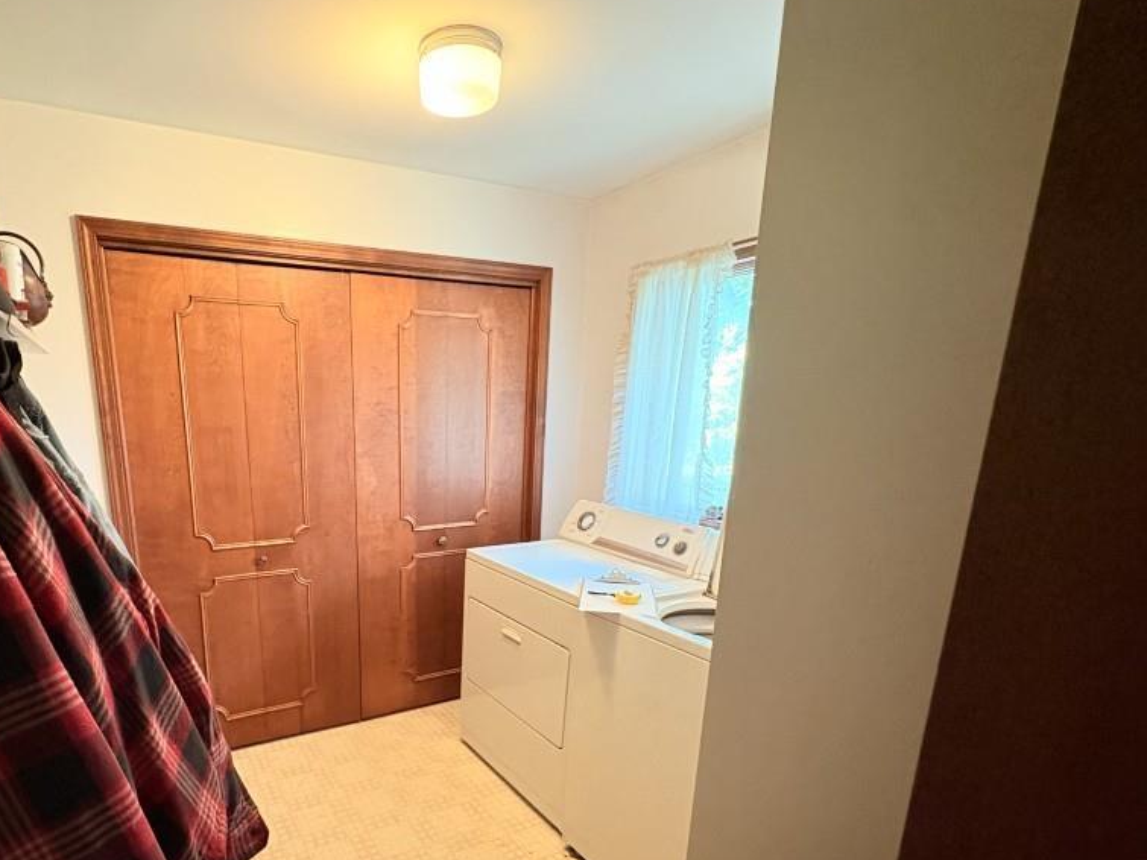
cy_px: 561
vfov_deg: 67.1
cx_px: 419
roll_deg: +0.3
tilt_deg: -14.1
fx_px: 629
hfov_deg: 82.8
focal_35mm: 19
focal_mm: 2.22
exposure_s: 1/40
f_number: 2.2
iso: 640
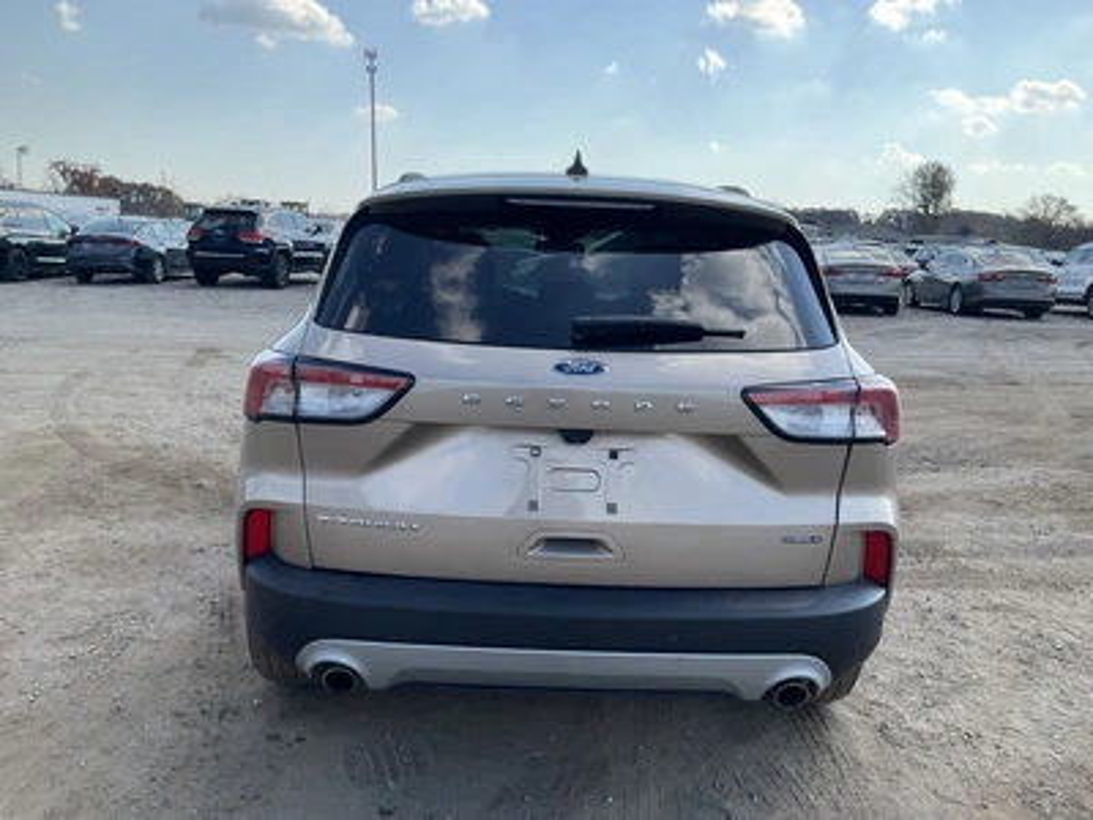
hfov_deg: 61.7
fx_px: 916
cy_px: 410
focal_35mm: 29
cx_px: 546
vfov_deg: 48.2
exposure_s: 1/898
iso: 25
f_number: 1.8
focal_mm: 3
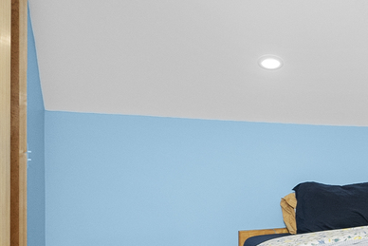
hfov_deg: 22.6
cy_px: 171
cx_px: 659
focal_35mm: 50
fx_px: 511
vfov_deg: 26.8
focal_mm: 12
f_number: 9
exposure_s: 1/2.5
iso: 640
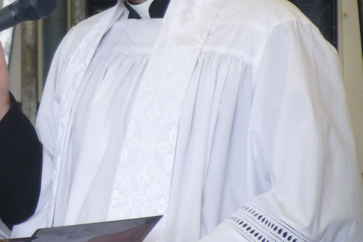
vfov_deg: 2.5
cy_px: -18
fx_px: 5444
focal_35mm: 540
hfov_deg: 3.8
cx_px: -1
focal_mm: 44.4
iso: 400
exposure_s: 1/50
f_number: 5.7
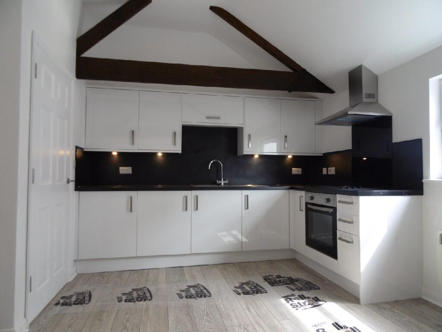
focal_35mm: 22
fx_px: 281
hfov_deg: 76.4
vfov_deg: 61.1
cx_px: 221
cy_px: 166
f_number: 3
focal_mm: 4
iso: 100
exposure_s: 1/60
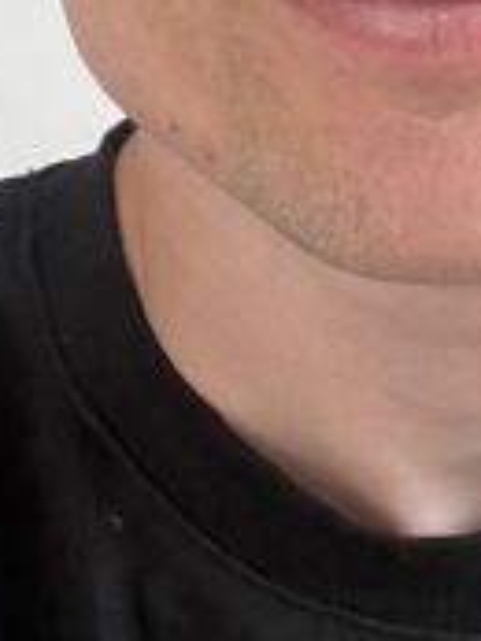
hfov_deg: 14.1
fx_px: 1924
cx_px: 422
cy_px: -200
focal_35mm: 104
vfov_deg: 17.7
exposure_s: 1/60
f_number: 2.2
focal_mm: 2.71
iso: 160
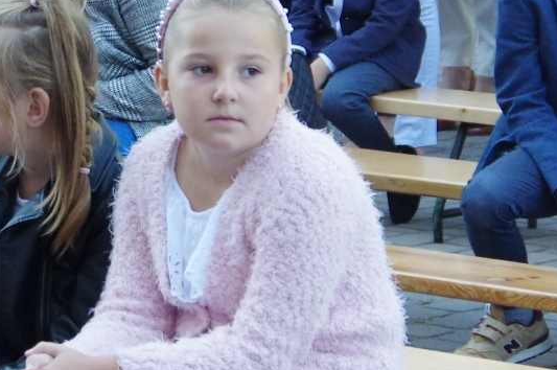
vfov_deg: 4.5
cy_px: 87
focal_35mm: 304
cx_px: -36
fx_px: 4698
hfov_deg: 6.8
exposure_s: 1/250
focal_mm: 60
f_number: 7.1
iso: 1600
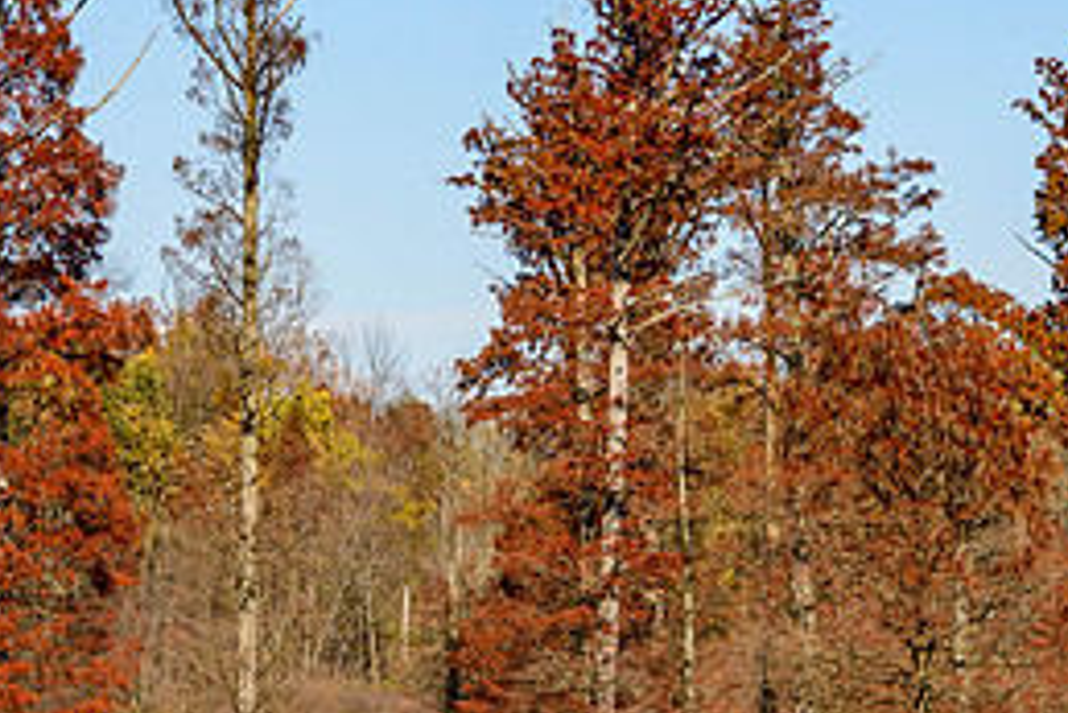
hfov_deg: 7.9
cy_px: 558
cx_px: 379
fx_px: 7717
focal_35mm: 260
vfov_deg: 5.3
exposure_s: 1/320
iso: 200
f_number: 9
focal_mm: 116
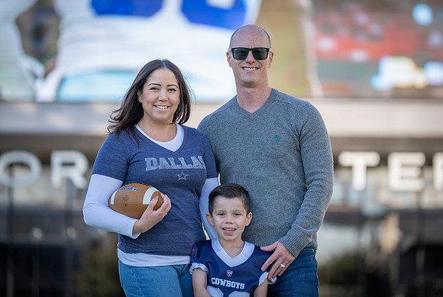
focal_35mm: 161
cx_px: 237
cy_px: 139
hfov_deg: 12.7
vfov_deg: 8.6
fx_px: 1984
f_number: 2.8
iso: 125
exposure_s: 1/640
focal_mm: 151
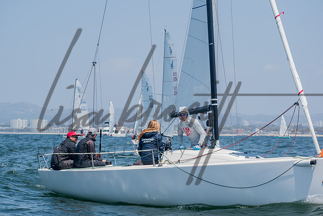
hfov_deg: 18.7
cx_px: 162
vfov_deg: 12.6
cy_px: 108
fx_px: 978
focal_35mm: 109
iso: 400
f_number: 8
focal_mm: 72
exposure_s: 1/1250
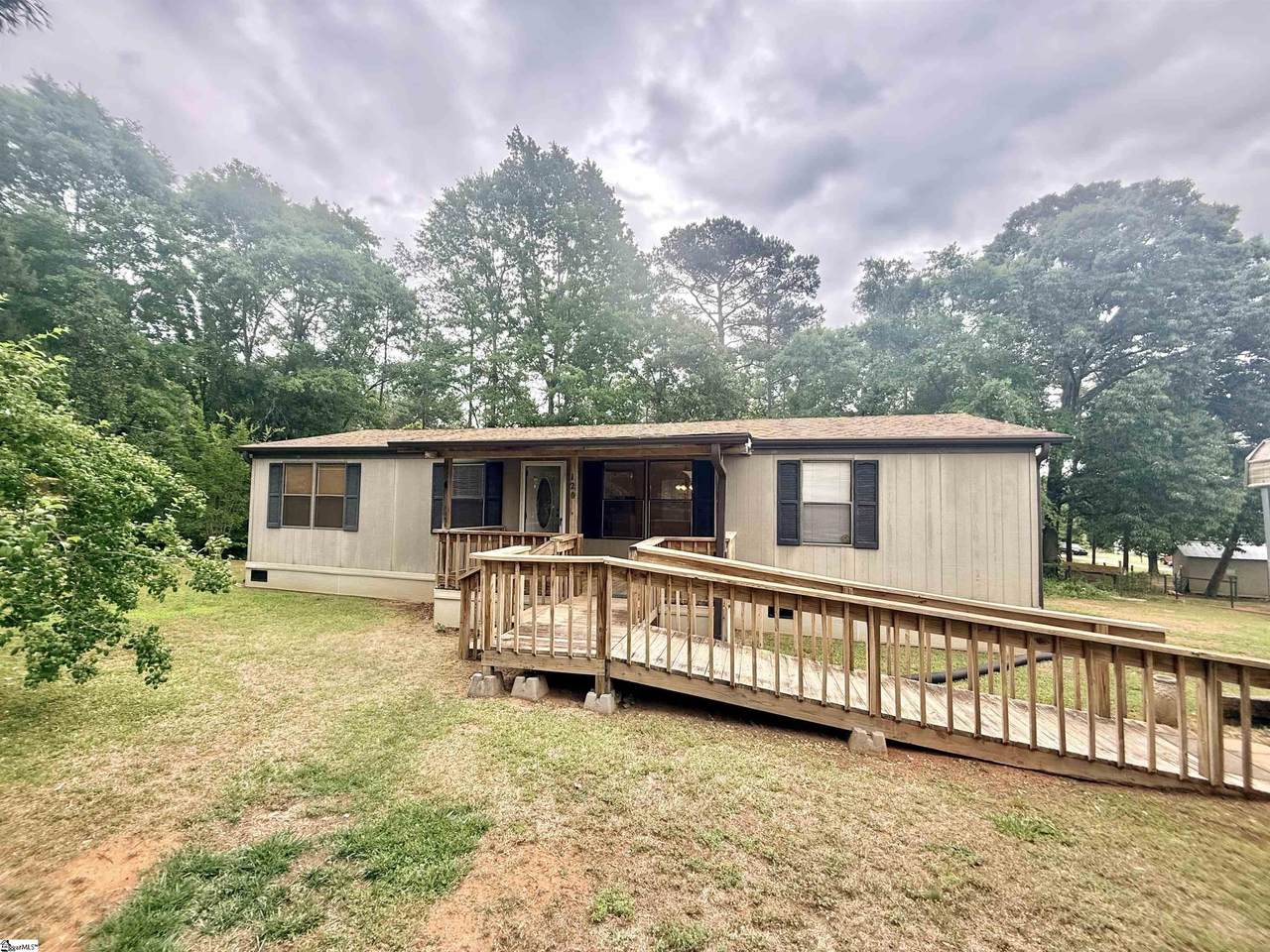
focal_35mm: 14
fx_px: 514
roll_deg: +0.2
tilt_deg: +3.6
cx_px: 635
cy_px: 476
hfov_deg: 102.1
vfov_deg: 85.7
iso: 64
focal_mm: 2.22
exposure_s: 1/181
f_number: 2.2
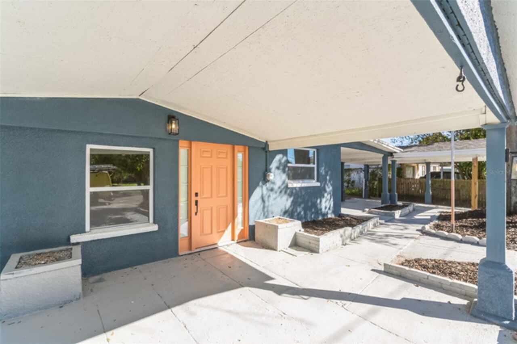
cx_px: 258
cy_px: 172
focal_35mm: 16
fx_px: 230
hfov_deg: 96.8
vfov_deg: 73.7
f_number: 8
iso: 100
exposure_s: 1/125
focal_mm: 16
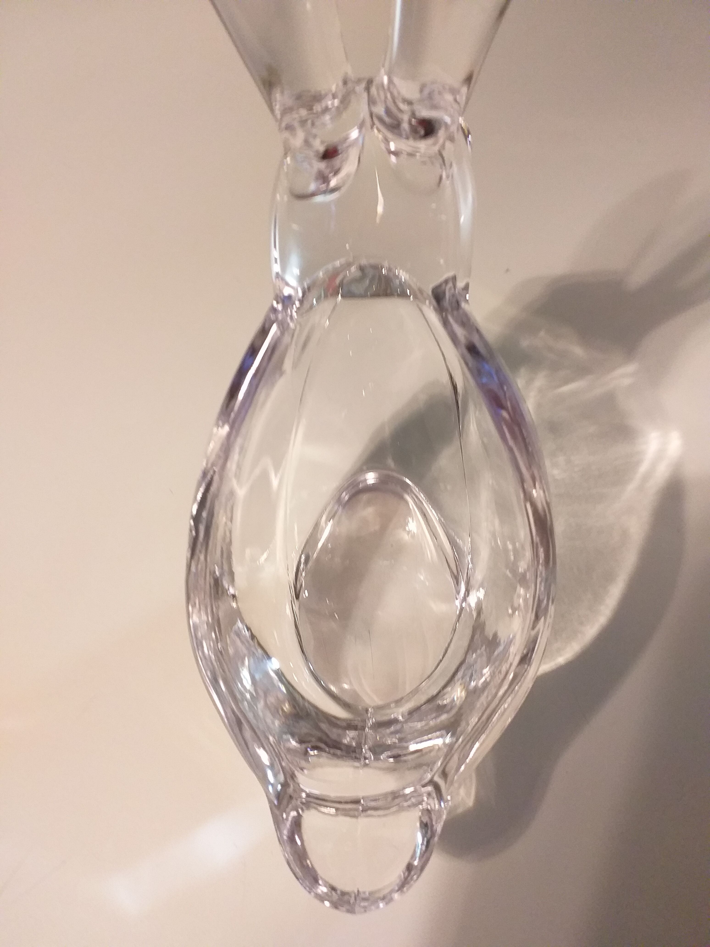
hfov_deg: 51.4
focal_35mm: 27
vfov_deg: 65.3
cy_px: 474
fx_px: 738
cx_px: 355
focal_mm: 3.6
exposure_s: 1/25
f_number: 1.9
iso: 250
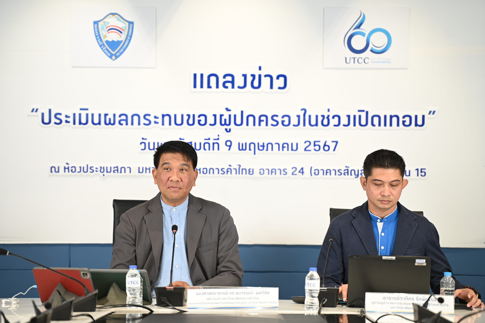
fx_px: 2625
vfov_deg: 7.0
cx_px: 242
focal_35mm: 195
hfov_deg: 10.6
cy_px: 162
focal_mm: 195
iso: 640
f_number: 2.8
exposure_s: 1/80
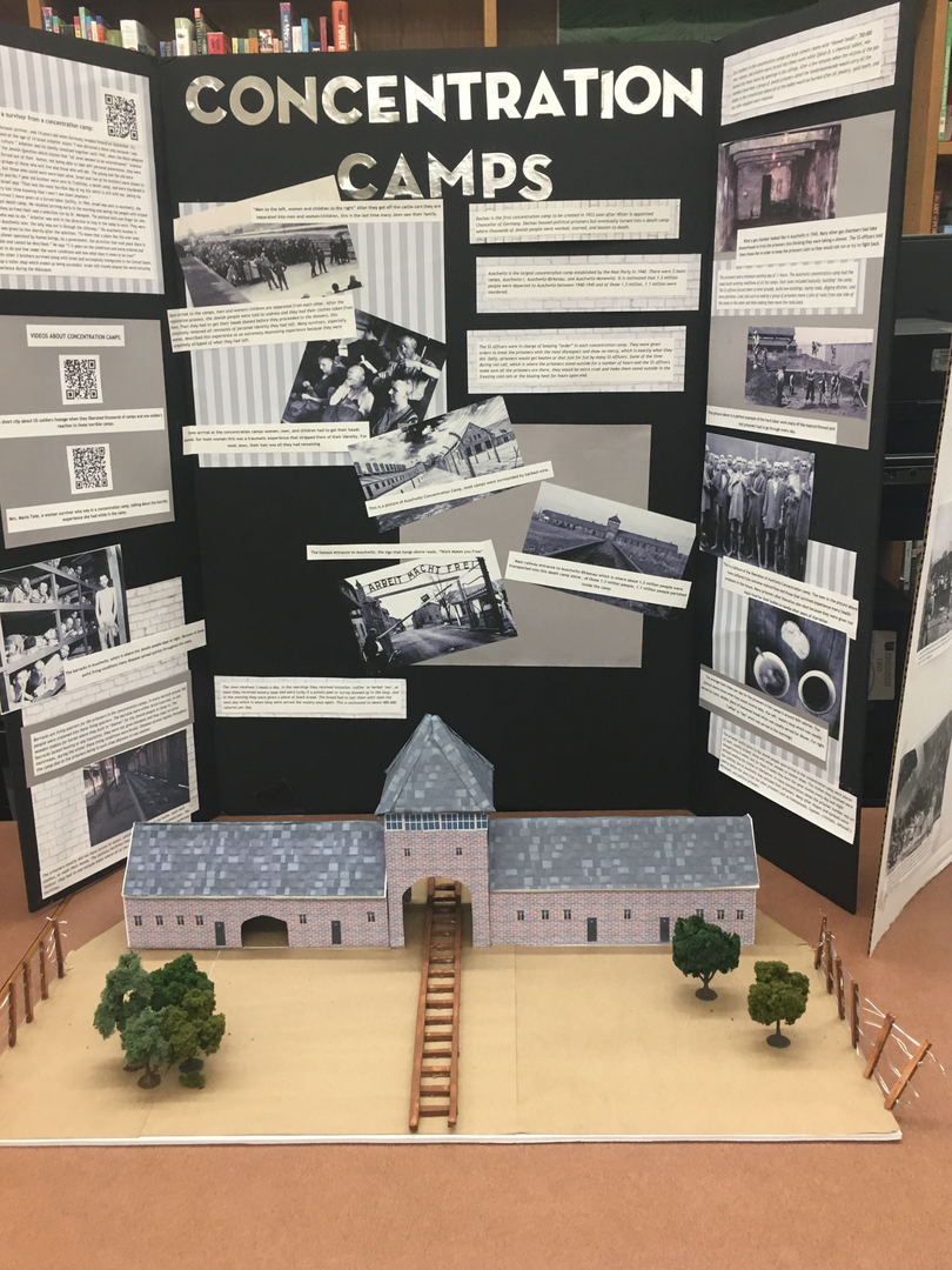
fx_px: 1063
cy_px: 635
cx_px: 476
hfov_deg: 48.2
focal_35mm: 29
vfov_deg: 61.7
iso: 125
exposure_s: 1/33
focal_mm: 4.15
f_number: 2.2
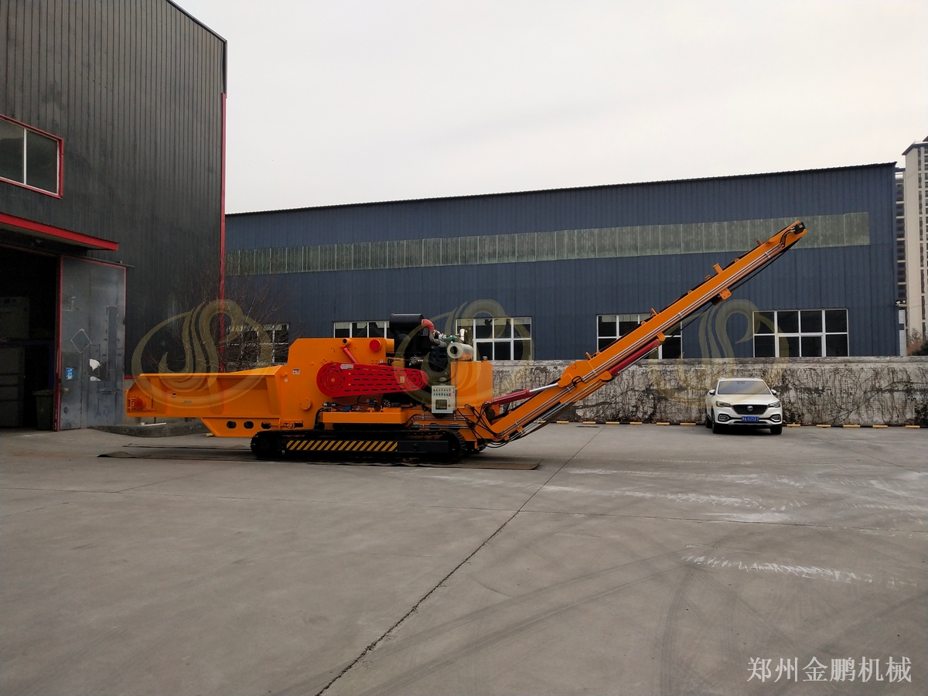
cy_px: 348
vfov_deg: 46.8
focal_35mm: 30
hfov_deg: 60.0
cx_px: 464
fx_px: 804
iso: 69
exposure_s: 1/549
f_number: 1.8
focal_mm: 3.95
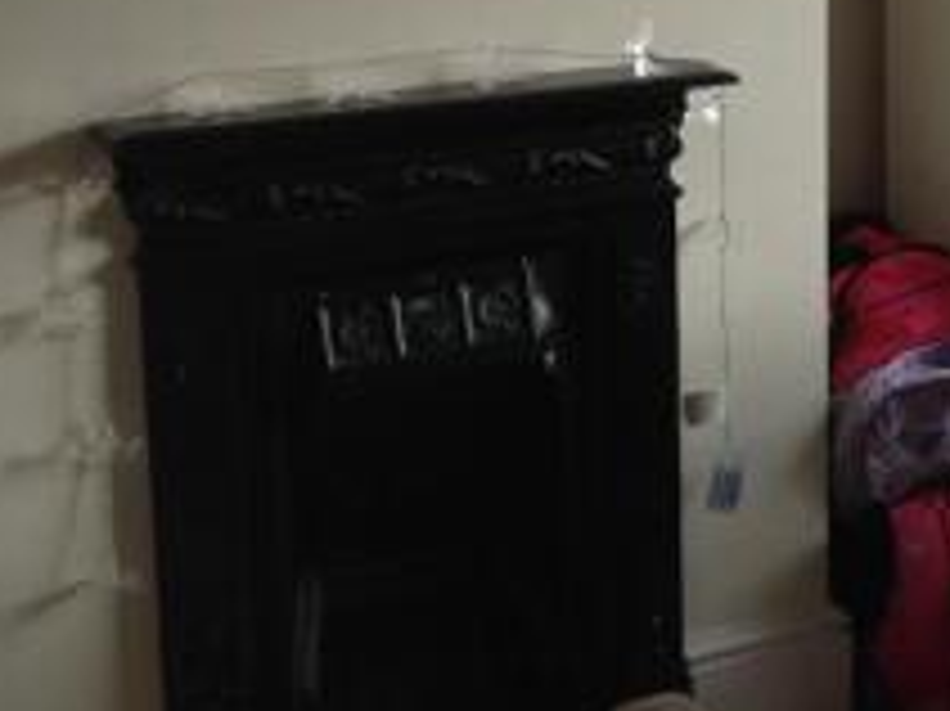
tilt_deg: -9.9
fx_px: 2661
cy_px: 52
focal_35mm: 97
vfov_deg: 15.0
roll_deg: -2.6
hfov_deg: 18.9
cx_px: 1213
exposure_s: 1/60
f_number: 2.4
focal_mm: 4.28
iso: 50
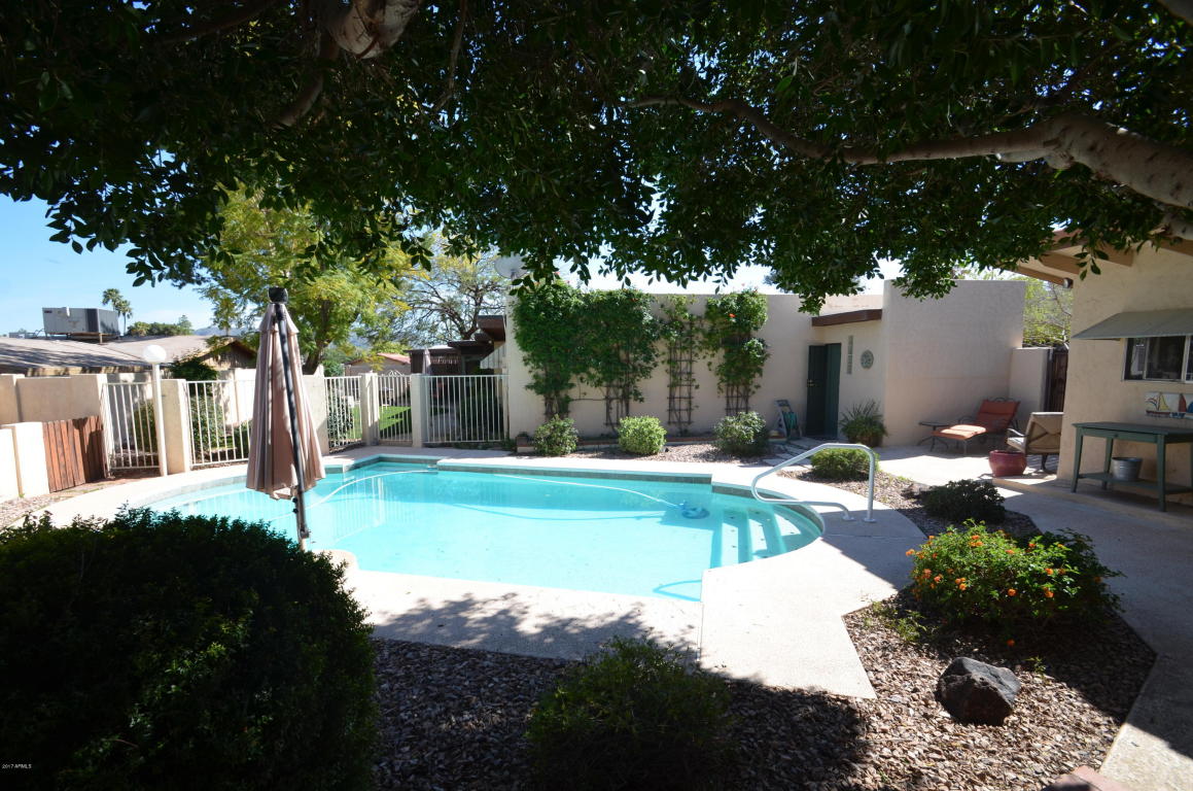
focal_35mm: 15
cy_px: 396
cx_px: 596
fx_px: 496
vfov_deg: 77.1
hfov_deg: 100.5
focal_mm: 10
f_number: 8
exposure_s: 1/250
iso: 180
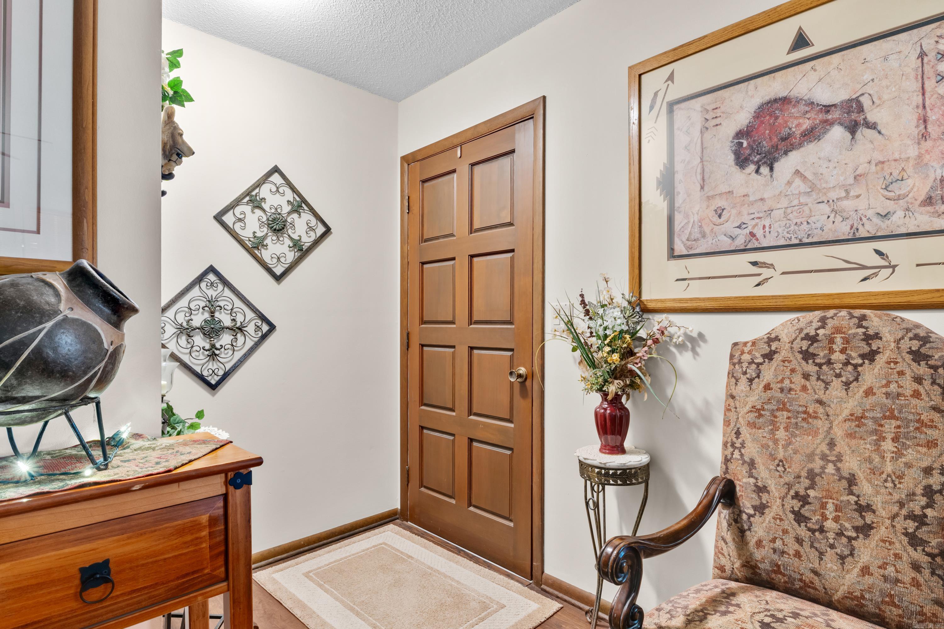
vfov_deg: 65.2
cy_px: 314
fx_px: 492
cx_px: 472
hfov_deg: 87.7
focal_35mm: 19
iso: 200
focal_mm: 12.5
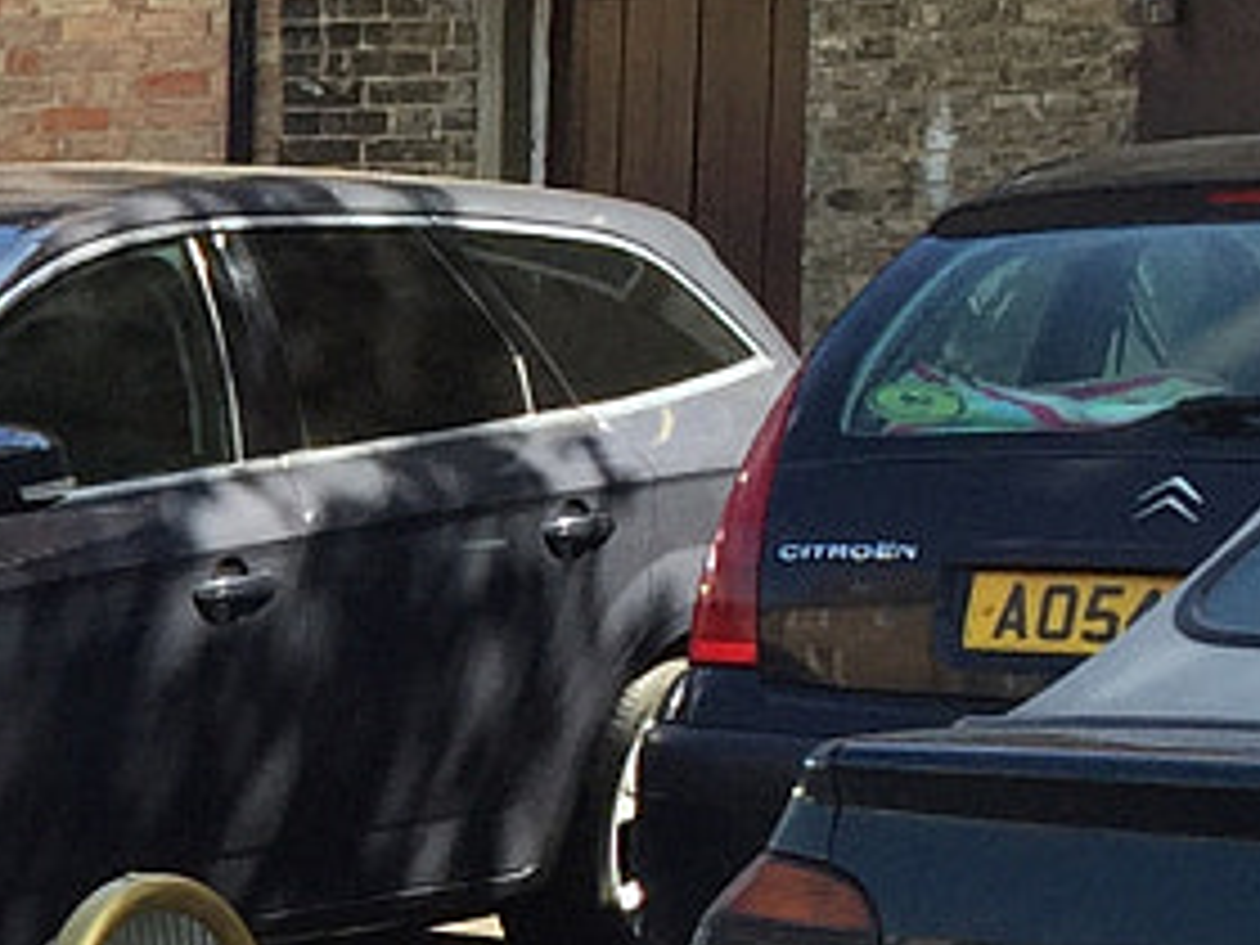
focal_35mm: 166
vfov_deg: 8.8
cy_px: 1310
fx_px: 6042
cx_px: -1332
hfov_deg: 10.8
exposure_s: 1/476
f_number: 2.2
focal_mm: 4.15
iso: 32
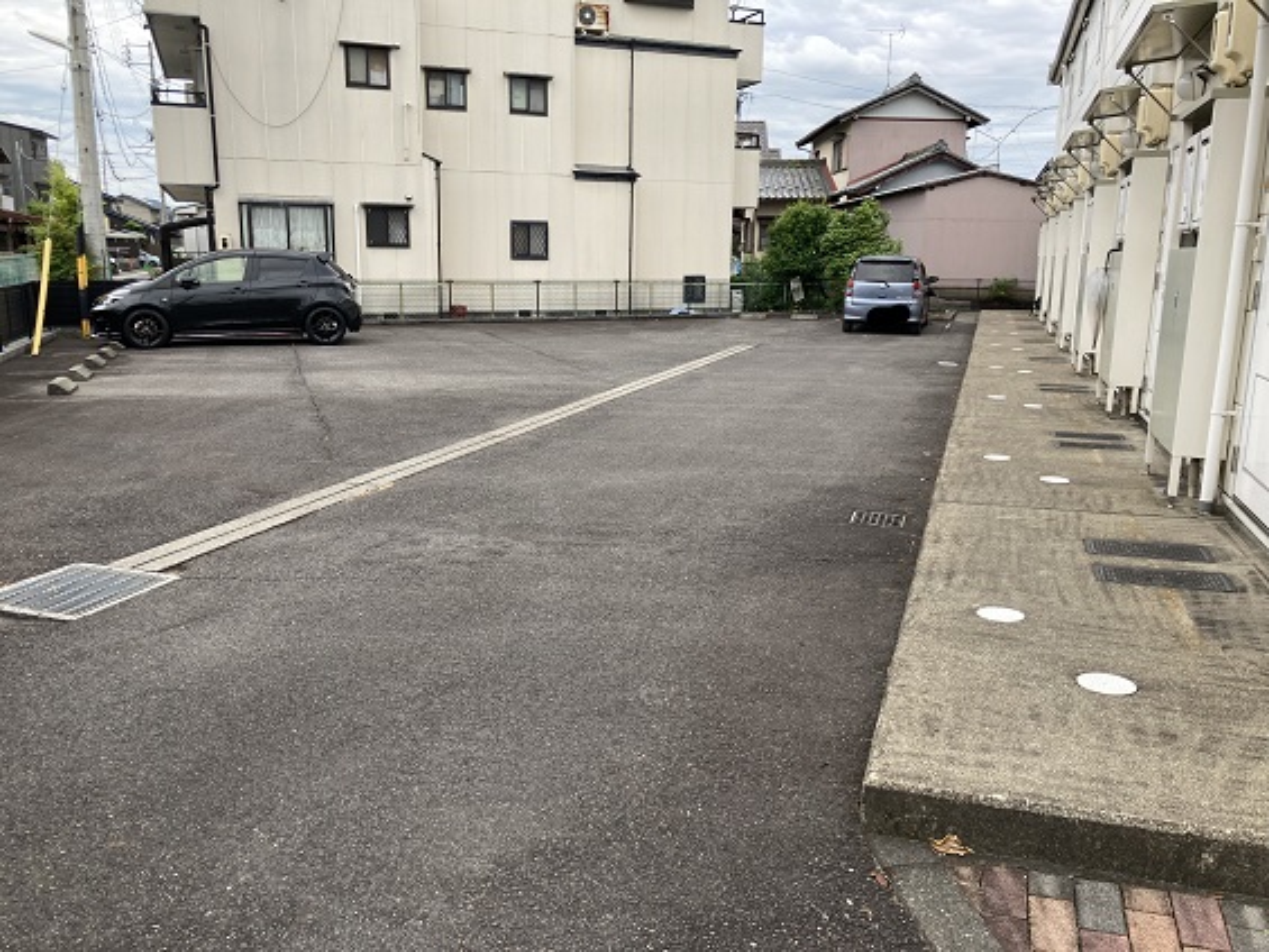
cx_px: 634
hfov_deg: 63.4
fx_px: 1027
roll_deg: -0.6
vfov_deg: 49.8
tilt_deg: -10.6
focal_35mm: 28
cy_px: 476
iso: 20
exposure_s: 1/387
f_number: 1.8
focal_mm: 3.99
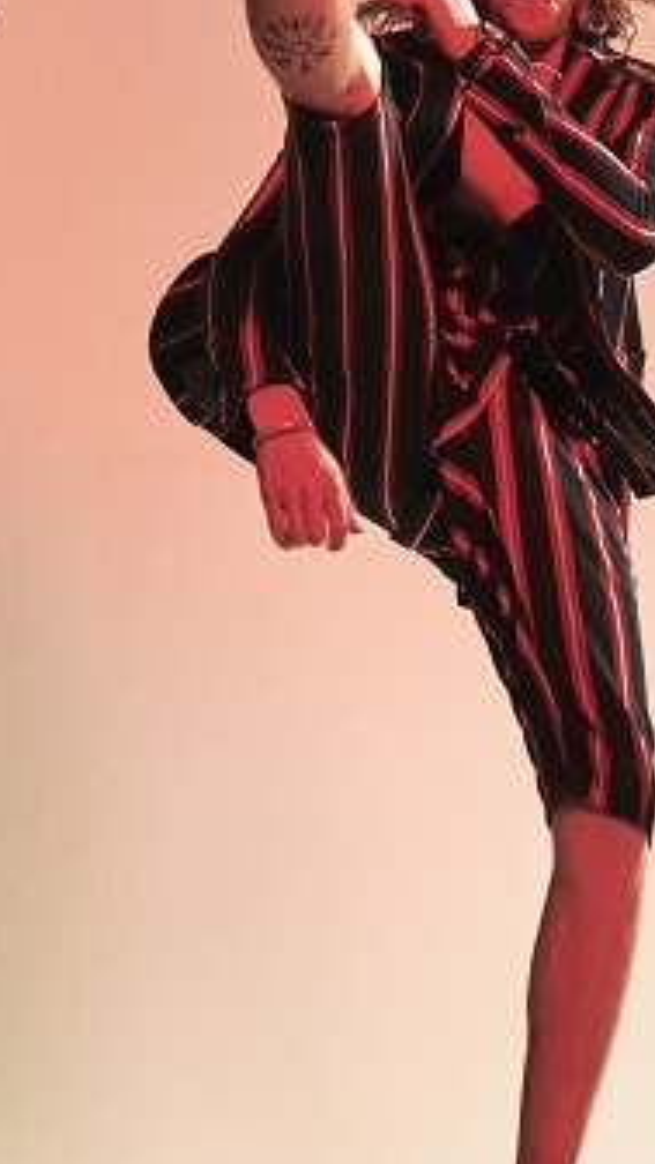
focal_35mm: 111
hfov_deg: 10.8
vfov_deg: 19.3
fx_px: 3427
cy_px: 627
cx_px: 31
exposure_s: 1/160
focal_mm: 36
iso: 100
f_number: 14
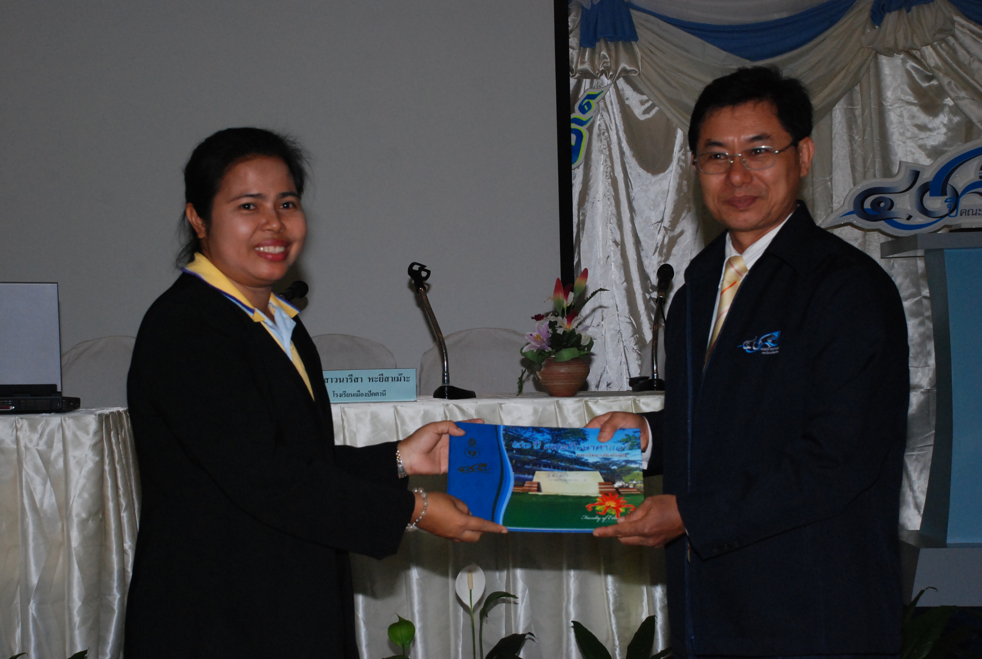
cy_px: 330
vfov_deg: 20.7
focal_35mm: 66
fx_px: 1804
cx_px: 491
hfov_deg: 30.5
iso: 1000
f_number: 8
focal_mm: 44
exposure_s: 1/200
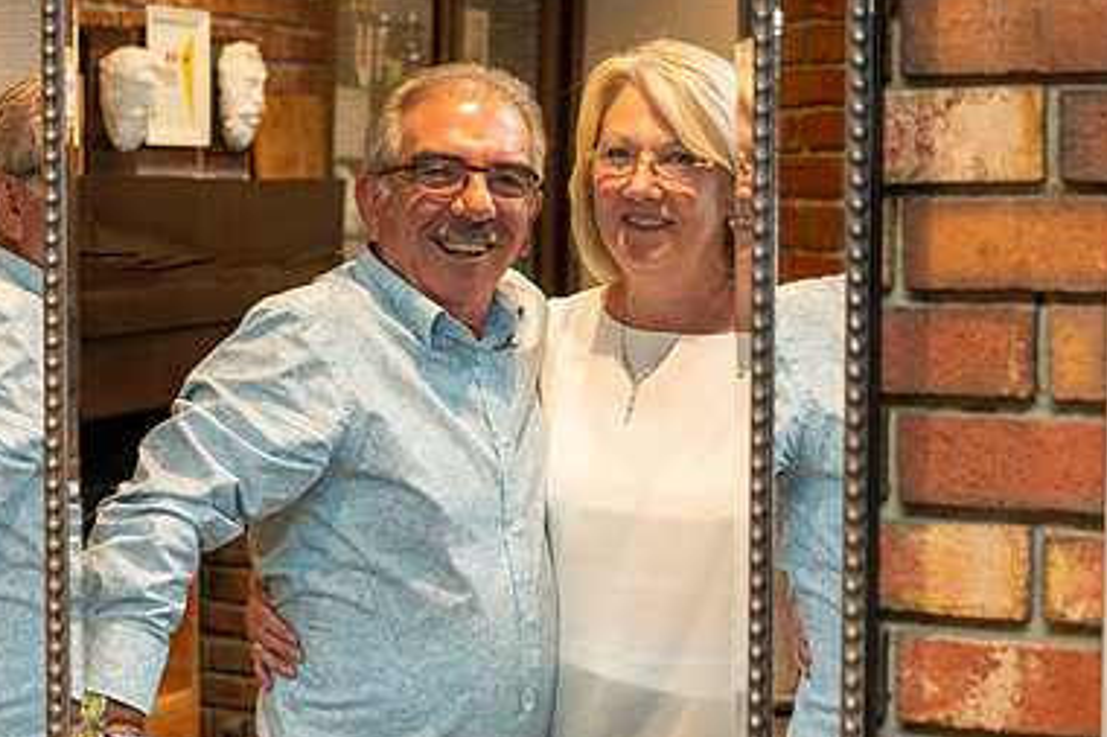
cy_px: 342
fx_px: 2582
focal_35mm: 84
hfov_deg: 24.0
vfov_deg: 16.2
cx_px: 315
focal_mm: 55
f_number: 4
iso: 3200
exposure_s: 1/160
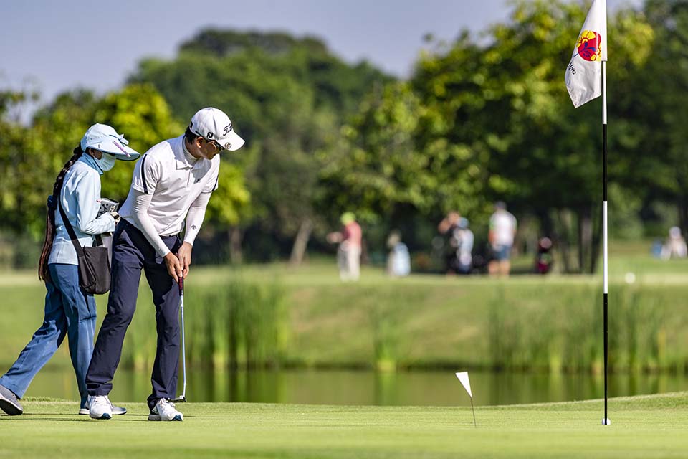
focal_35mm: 400
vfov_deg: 3.4
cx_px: 344
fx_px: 7644
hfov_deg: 5.2
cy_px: 230
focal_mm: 400
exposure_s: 1/2000
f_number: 5.6
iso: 250
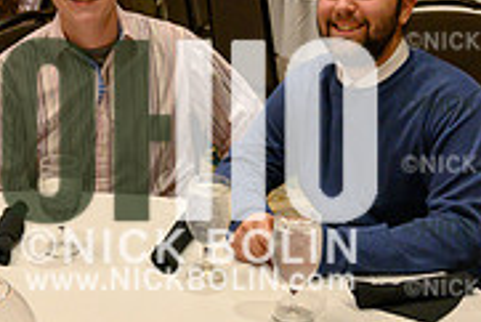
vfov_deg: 17.8
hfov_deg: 26.2
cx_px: 189
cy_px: 166
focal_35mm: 77
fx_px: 1030
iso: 4000
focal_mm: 24
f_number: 4
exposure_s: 1/100
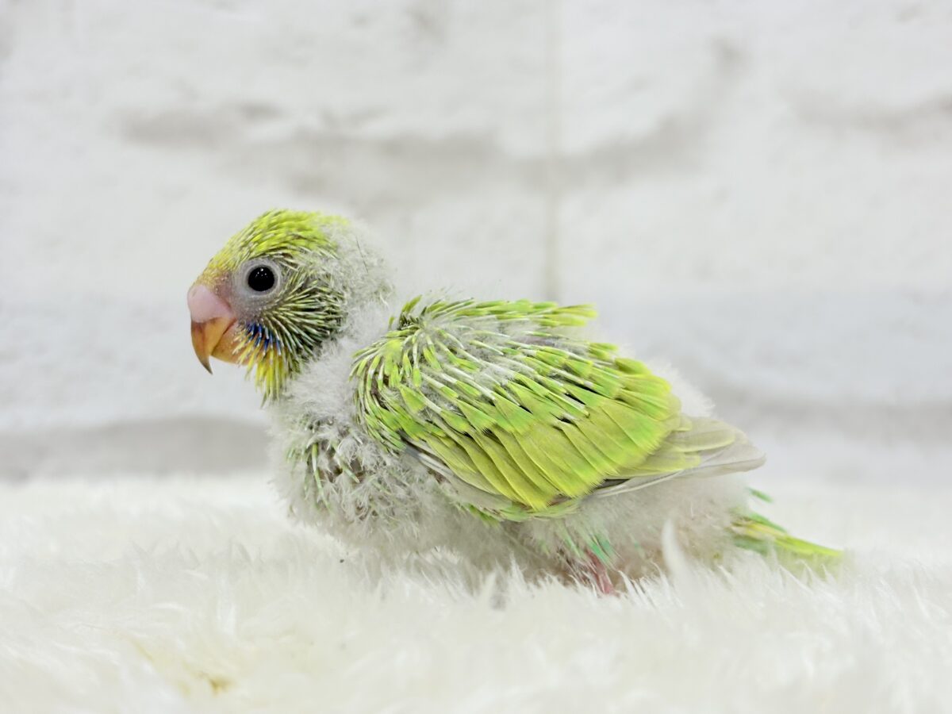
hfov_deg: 36.8
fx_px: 1430
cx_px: 476
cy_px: 357
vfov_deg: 28.0
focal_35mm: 52
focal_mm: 5.96
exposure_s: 1/100
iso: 64
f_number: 1.6
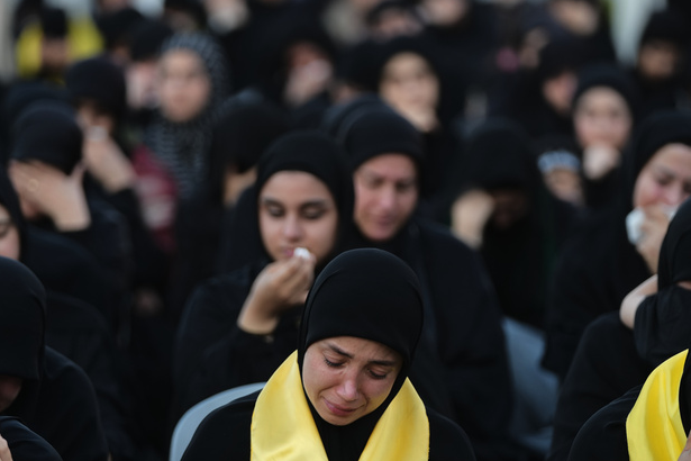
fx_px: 5336
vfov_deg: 4.9
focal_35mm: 278
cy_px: 291
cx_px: 304
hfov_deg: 7.4
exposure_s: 1/320
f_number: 2.8
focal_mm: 167
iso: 640
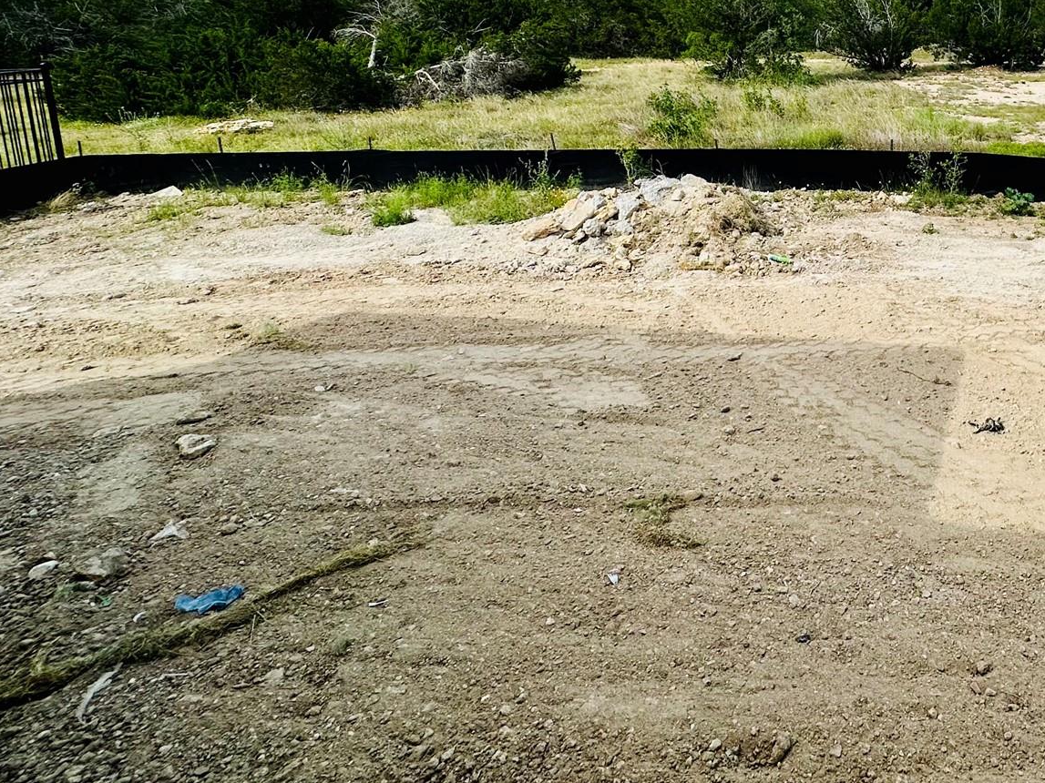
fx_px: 755
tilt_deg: -8.4
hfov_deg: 60.9
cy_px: 99
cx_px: 900
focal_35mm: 25
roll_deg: +0.8
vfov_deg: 49.7
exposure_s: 1/1916
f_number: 2.2
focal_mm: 2.22
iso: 50
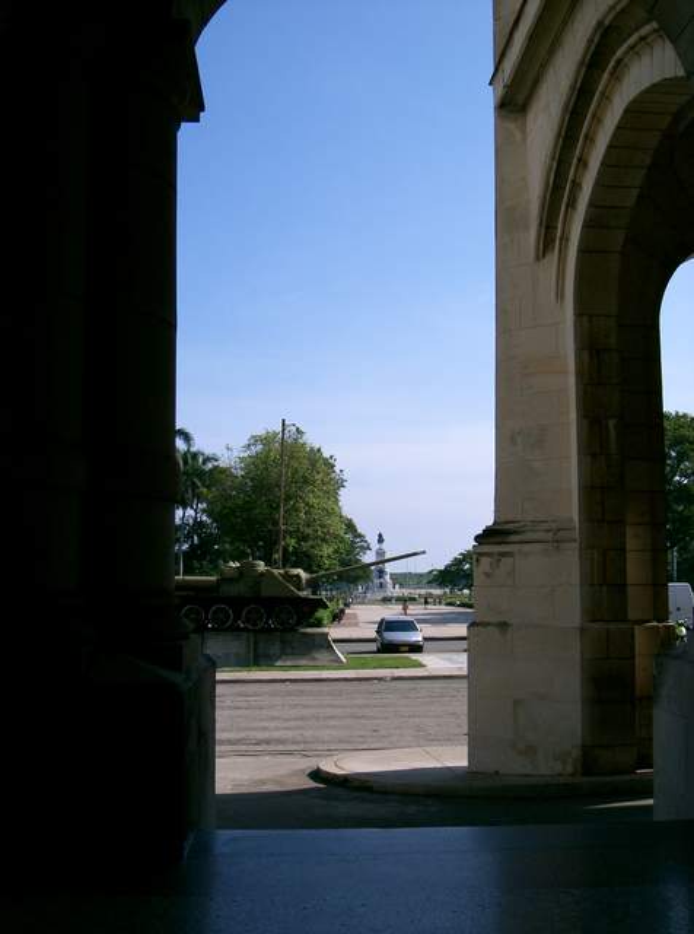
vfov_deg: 48.0
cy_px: 467
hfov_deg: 36.6
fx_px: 1048
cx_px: 347
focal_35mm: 39
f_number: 4.8
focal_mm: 8
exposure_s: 1/800
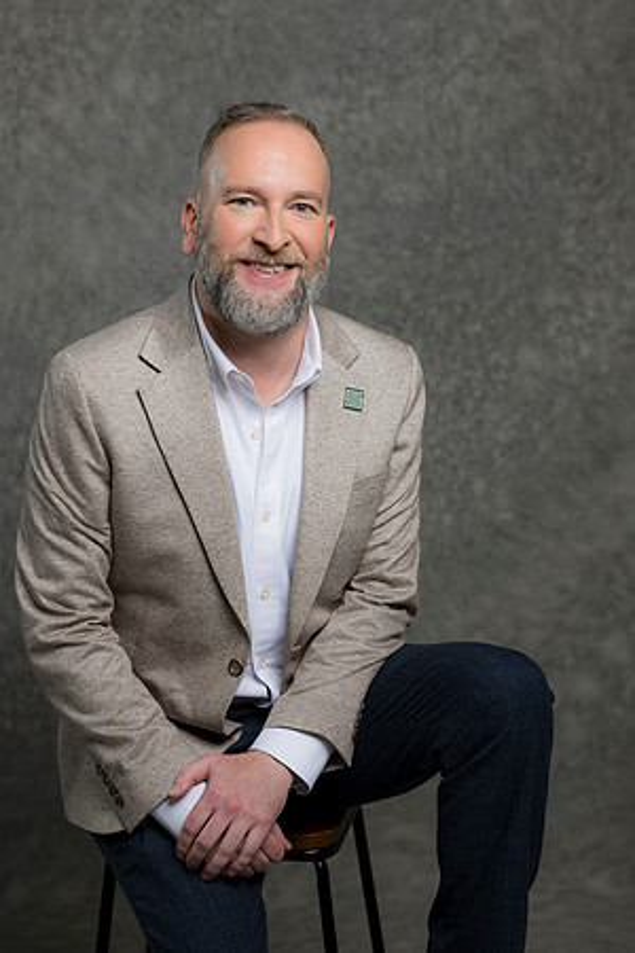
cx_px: 318
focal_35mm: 85
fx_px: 2249
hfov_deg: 16.1
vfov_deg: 23.9
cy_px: 476
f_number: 5
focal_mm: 85
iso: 125
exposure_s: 1/200
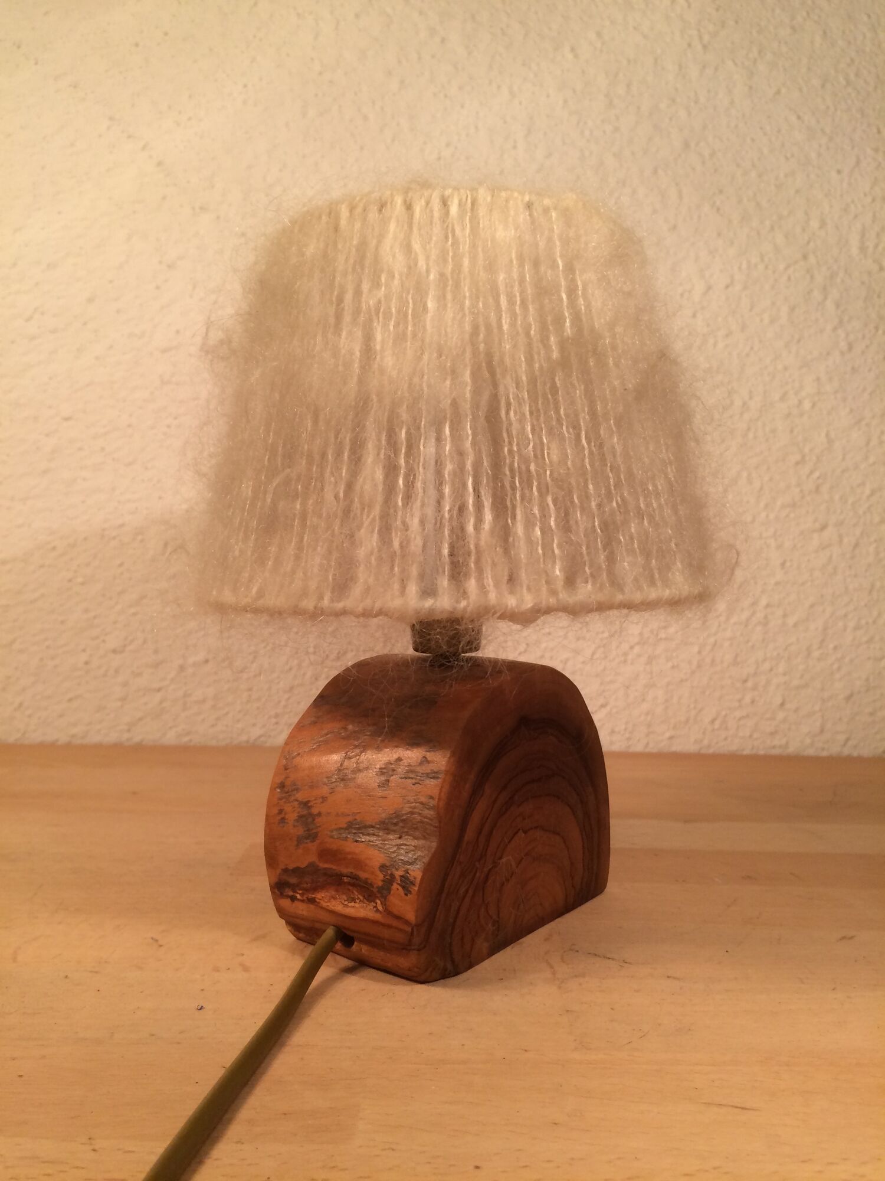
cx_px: 442
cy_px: 590
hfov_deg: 48.2
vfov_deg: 61.7
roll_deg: -0.1
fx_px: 989
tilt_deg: -3.2
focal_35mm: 29
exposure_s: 1/33
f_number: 2.2
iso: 40
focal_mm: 4.15
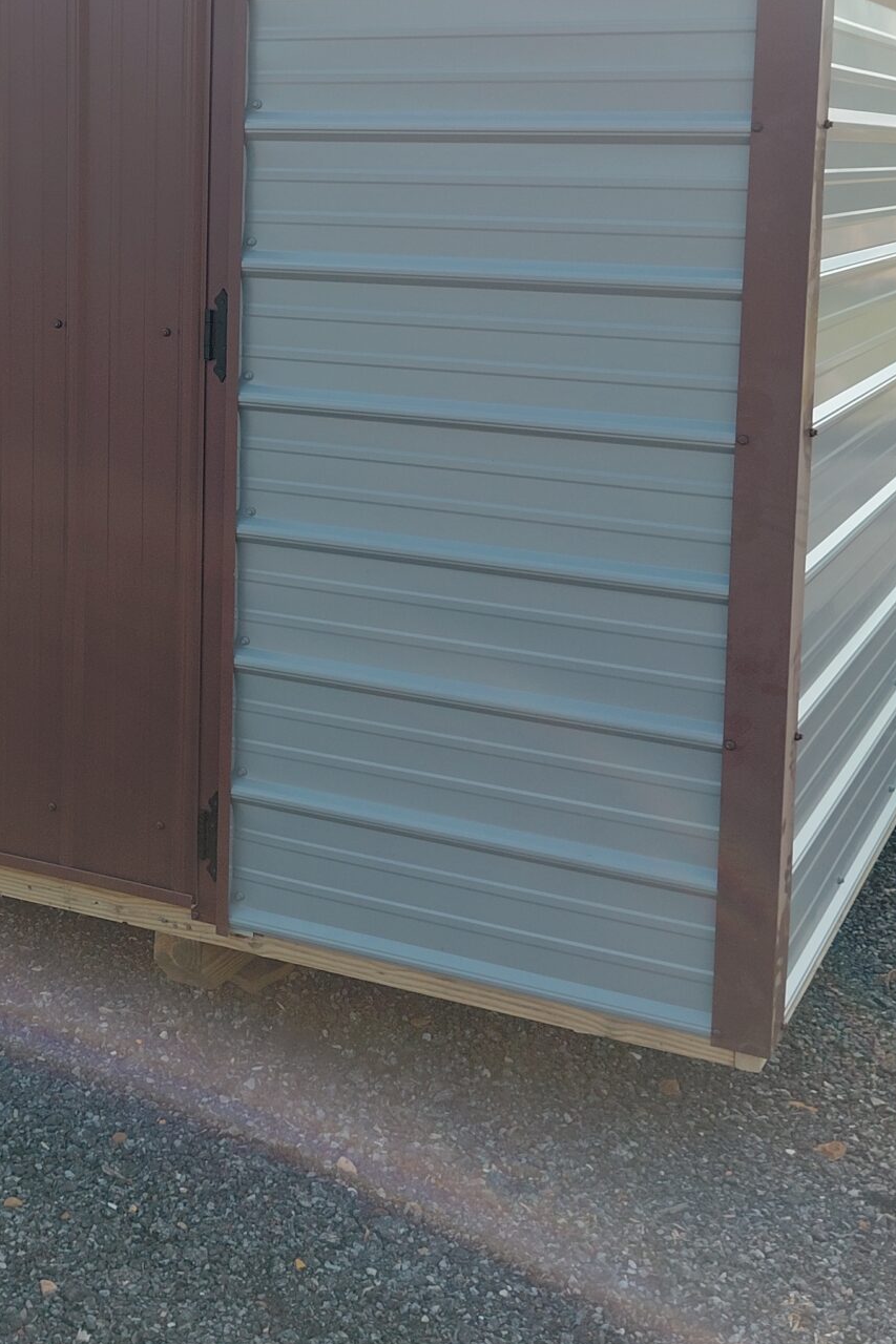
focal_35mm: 52
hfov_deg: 25.4
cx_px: 132
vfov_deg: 37.5
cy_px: 384
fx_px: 1942
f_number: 1.8
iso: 50
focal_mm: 4.69
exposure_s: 1/1491
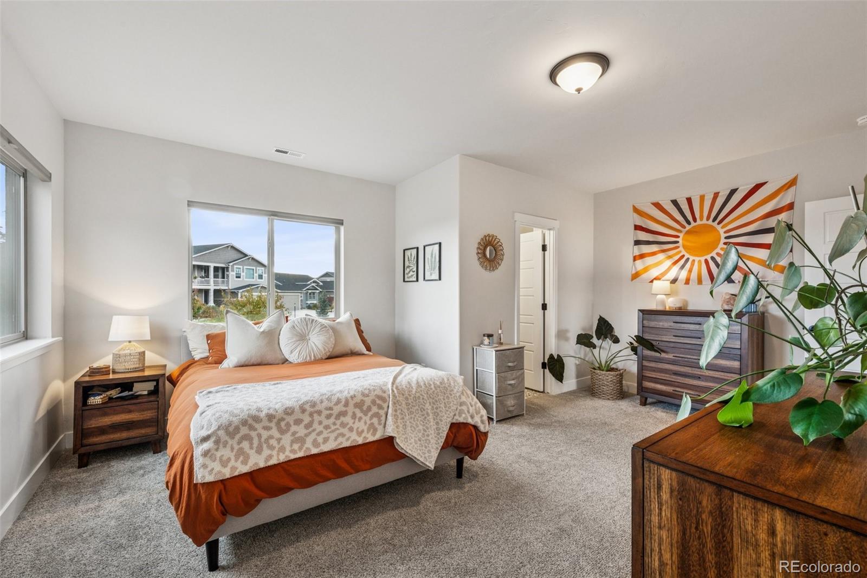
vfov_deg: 77.3
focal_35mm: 15
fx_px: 361
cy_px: 289
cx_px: 434
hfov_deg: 100.4
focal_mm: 15
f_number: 11
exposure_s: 1/10
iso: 800
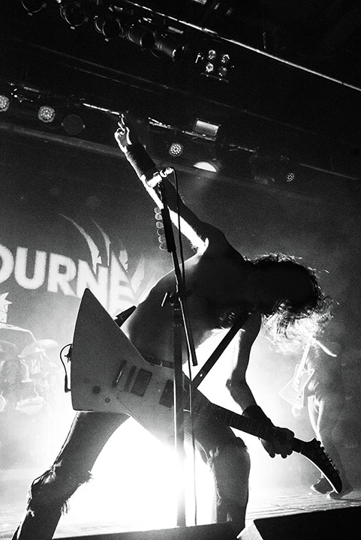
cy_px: 270
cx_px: 180
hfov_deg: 37.9
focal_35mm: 35
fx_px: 526
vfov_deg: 54.4
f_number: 6.3
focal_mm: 35
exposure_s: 1/320
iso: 4000
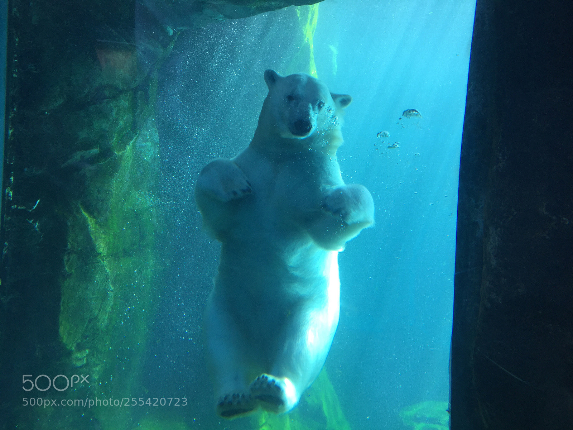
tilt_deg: -4.2
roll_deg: -4.4
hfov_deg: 61.7
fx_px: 480
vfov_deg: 48.2
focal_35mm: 29
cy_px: 215
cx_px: 286
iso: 32
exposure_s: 1/120
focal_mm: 4.15
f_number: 2.2
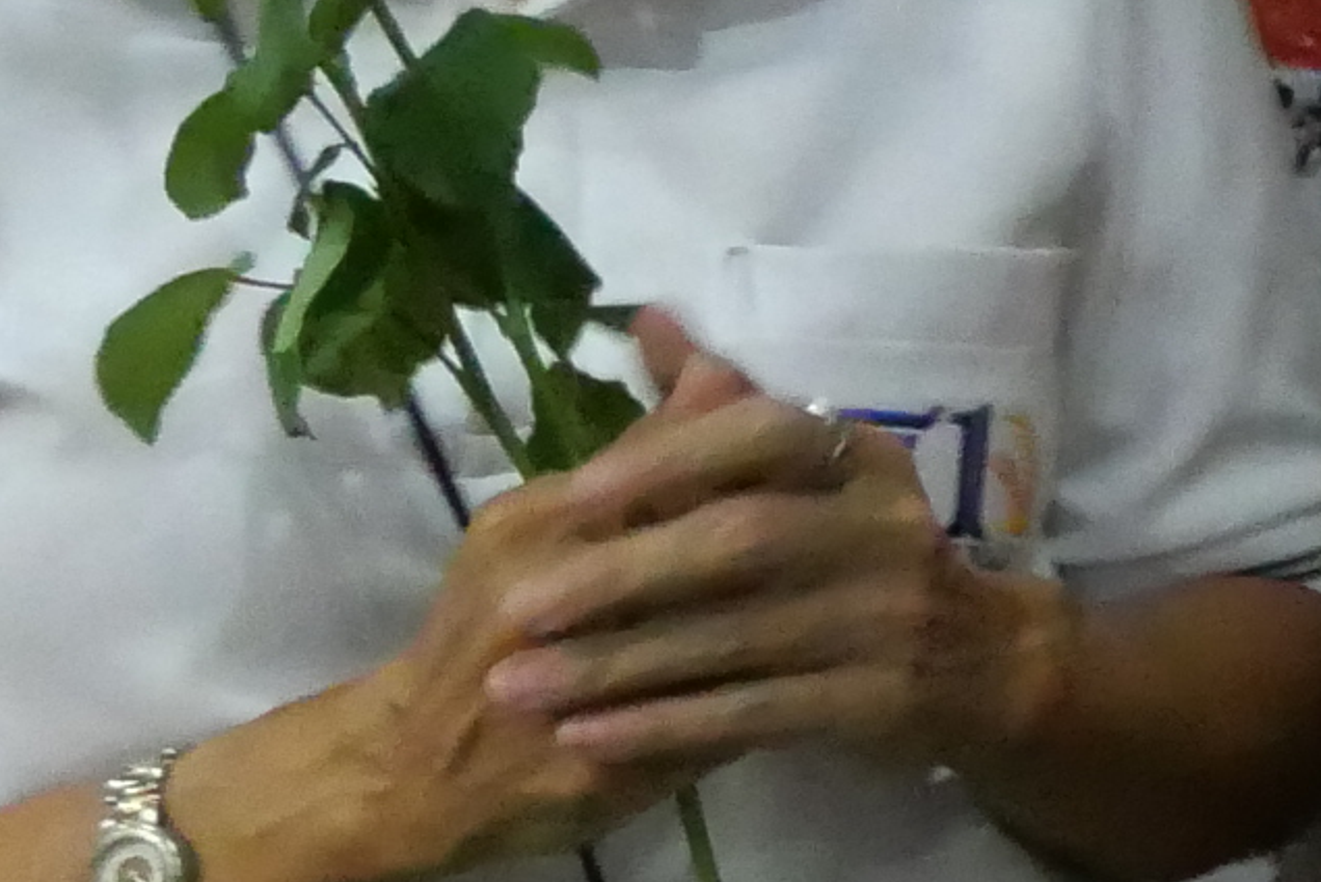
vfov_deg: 9.7
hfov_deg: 10.9
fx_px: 5141
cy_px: -226
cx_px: 3701
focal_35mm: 140
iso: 5000
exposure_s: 1/50
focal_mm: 12
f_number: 5.6
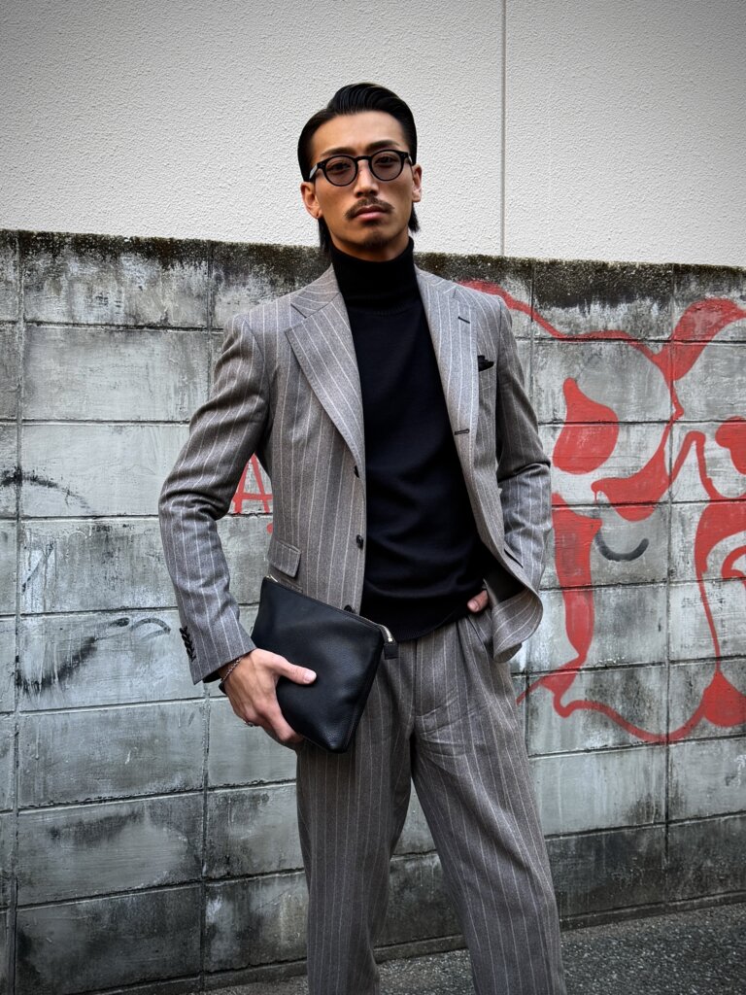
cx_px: 373
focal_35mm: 24
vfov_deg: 71.6
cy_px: 498
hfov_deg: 56.8
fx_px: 690
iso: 50
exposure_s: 1/148
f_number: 1.78
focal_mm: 6.76
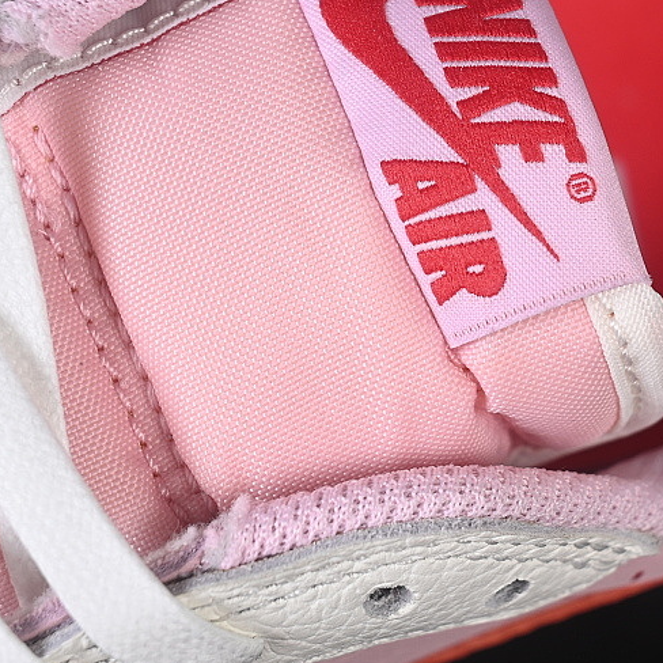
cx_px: 427
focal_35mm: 141
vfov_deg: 12.4
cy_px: 227
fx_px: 3055
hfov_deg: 12.4
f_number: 7.1
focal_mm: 50
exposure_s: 1/80
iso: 160
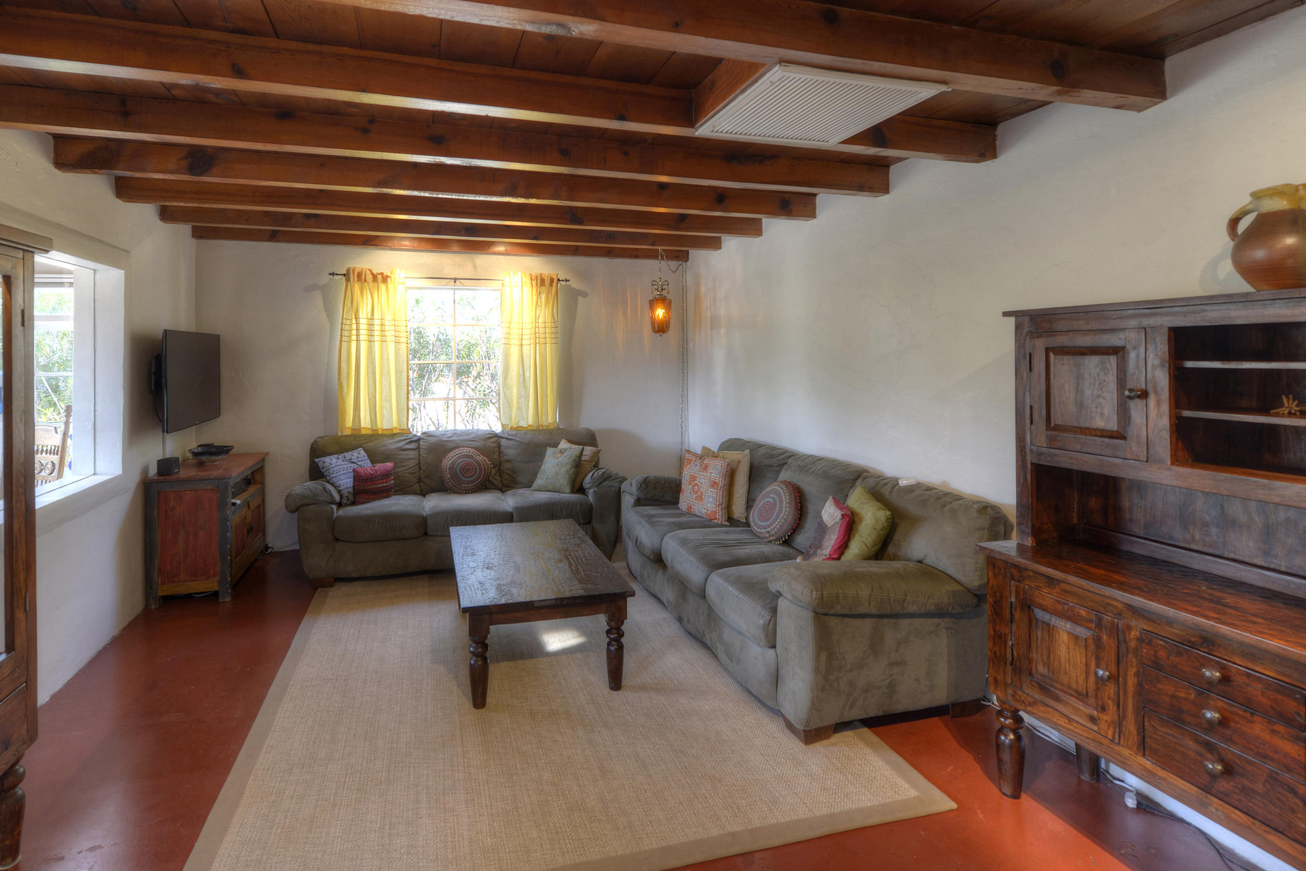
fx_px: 617
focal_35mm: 17
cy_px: 349
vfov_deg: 69.8
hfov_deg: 92.9
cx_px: 580
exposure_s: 1/8
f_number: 5.6
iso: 160
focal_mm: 14
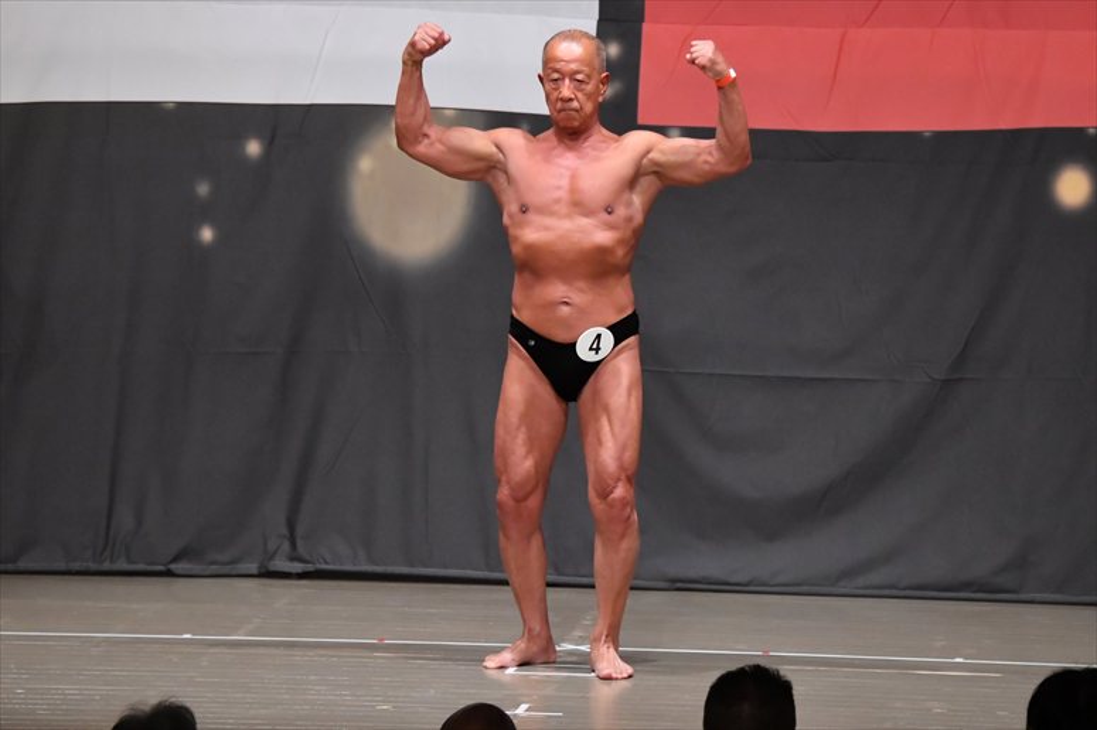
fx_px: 7310
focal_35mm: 240
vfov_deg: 5.7
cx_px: 548
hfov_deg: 8.6
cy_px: 365
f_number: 5.6
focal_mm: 160
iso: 6400
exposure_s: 1/400
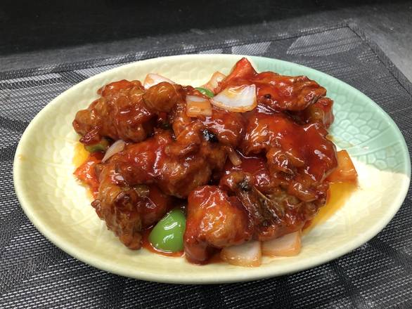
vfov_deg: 49.8
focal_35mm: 28
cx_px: 206
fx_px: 333
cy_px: 154
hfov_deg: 63.4
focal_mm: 4
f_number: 1.8
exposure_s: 1/30
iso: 25
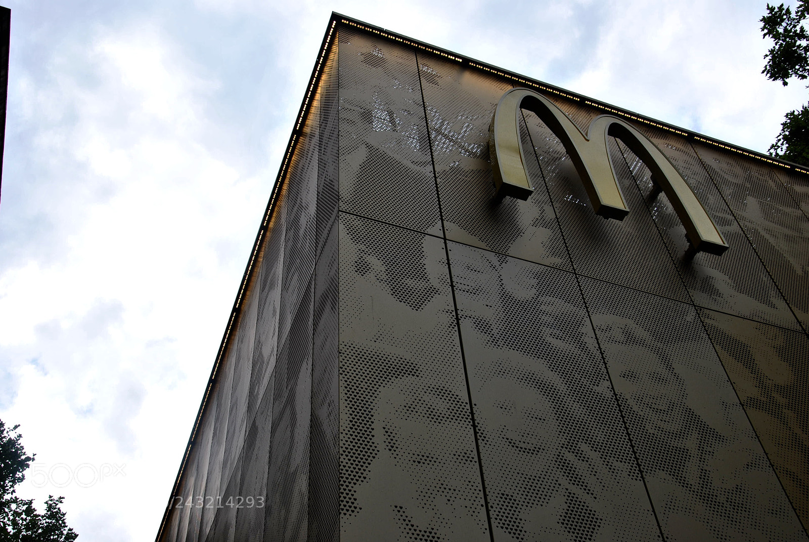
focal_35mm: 38
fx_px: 844
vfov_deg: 35.6
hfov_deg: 51.2
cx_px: 404
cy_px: 271
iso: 100
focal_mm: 25
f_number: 8
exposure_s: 1/250
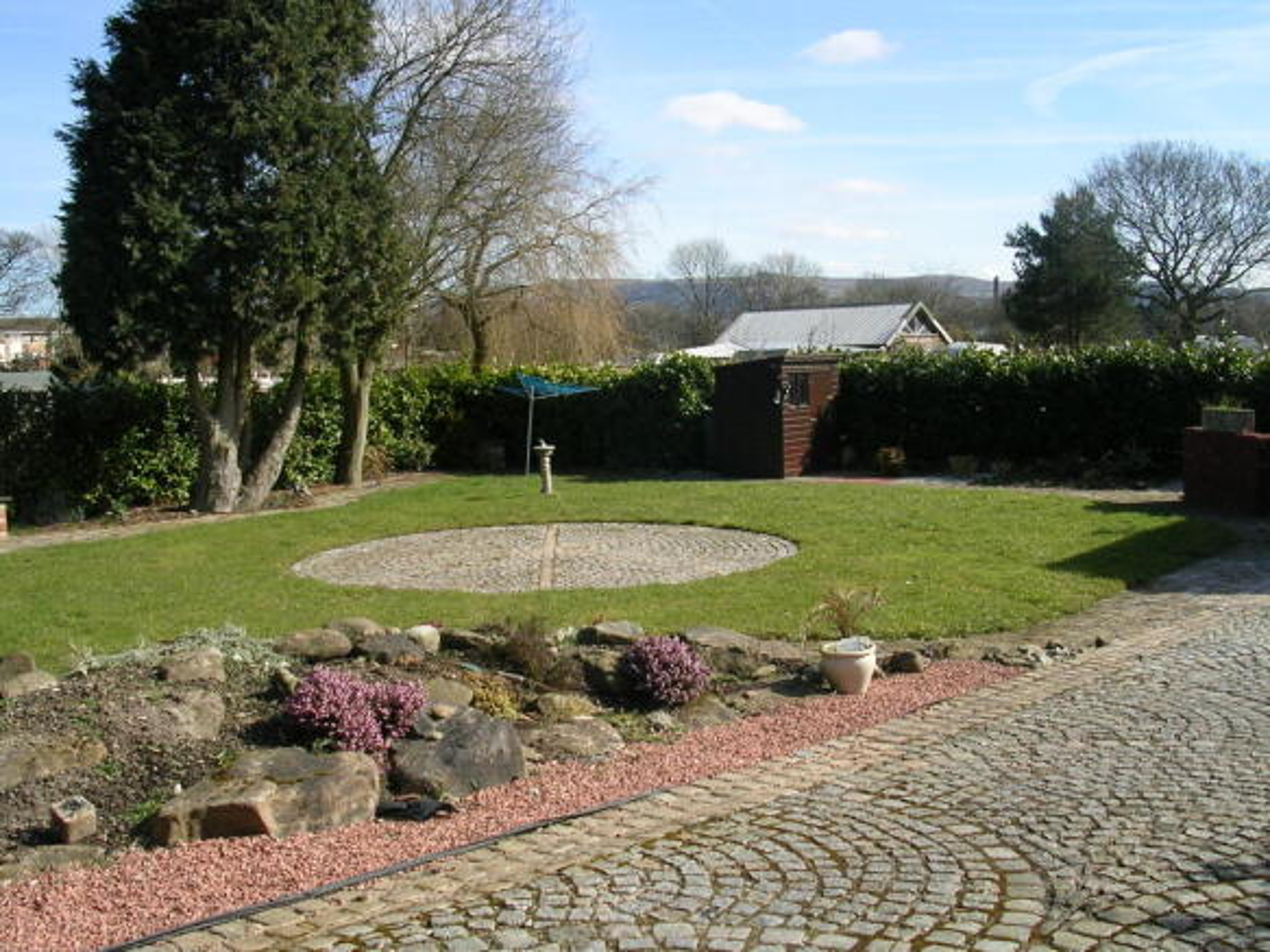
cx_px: 635
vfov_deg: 37.7
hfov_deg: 49.0
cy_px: 476
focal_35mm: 38
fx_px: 1394
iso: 50
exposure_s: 1/196
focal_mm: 5.8
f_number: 5.6
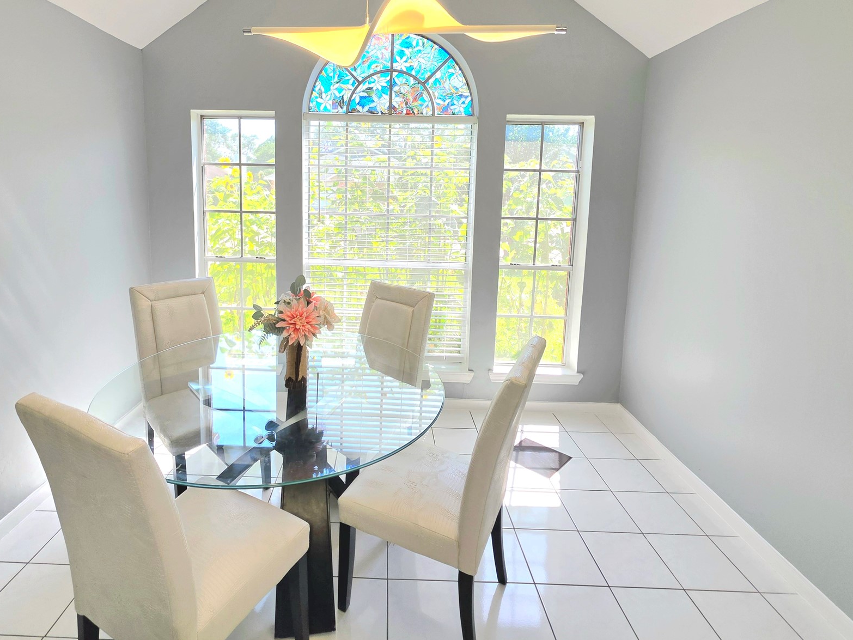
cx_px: 379
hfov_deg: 90.7
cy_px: 244
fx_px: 419
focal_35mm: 17
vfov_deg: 73.6
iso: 25
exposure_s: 1/120
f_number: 1.9
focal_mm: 2.2
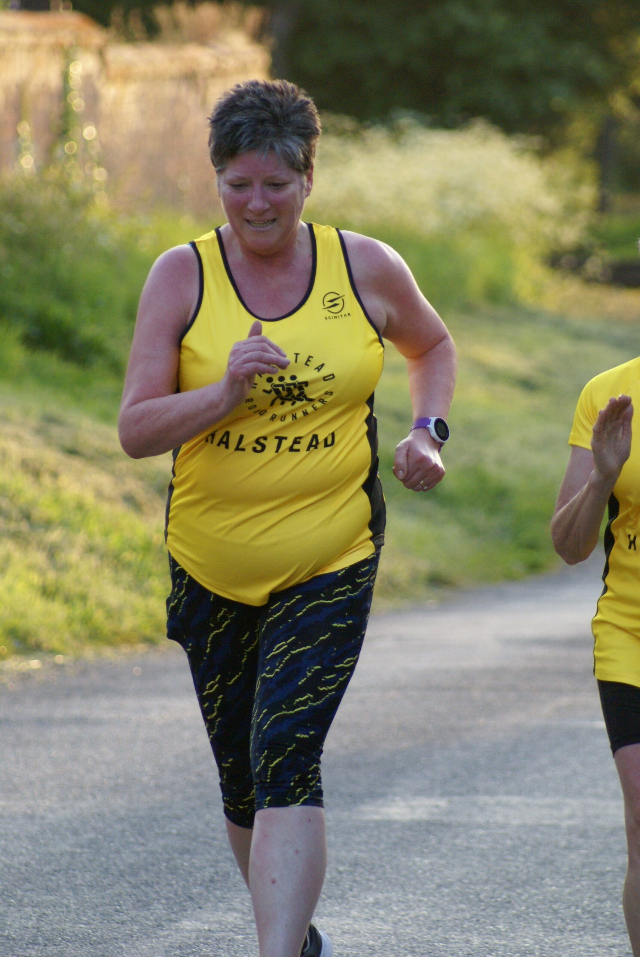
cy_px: 478
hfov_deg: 4.4
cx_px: 320
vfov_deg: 6.5
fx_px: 8385
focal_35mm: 315
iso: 800
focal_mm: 210
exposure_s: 1/400
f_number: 5.6
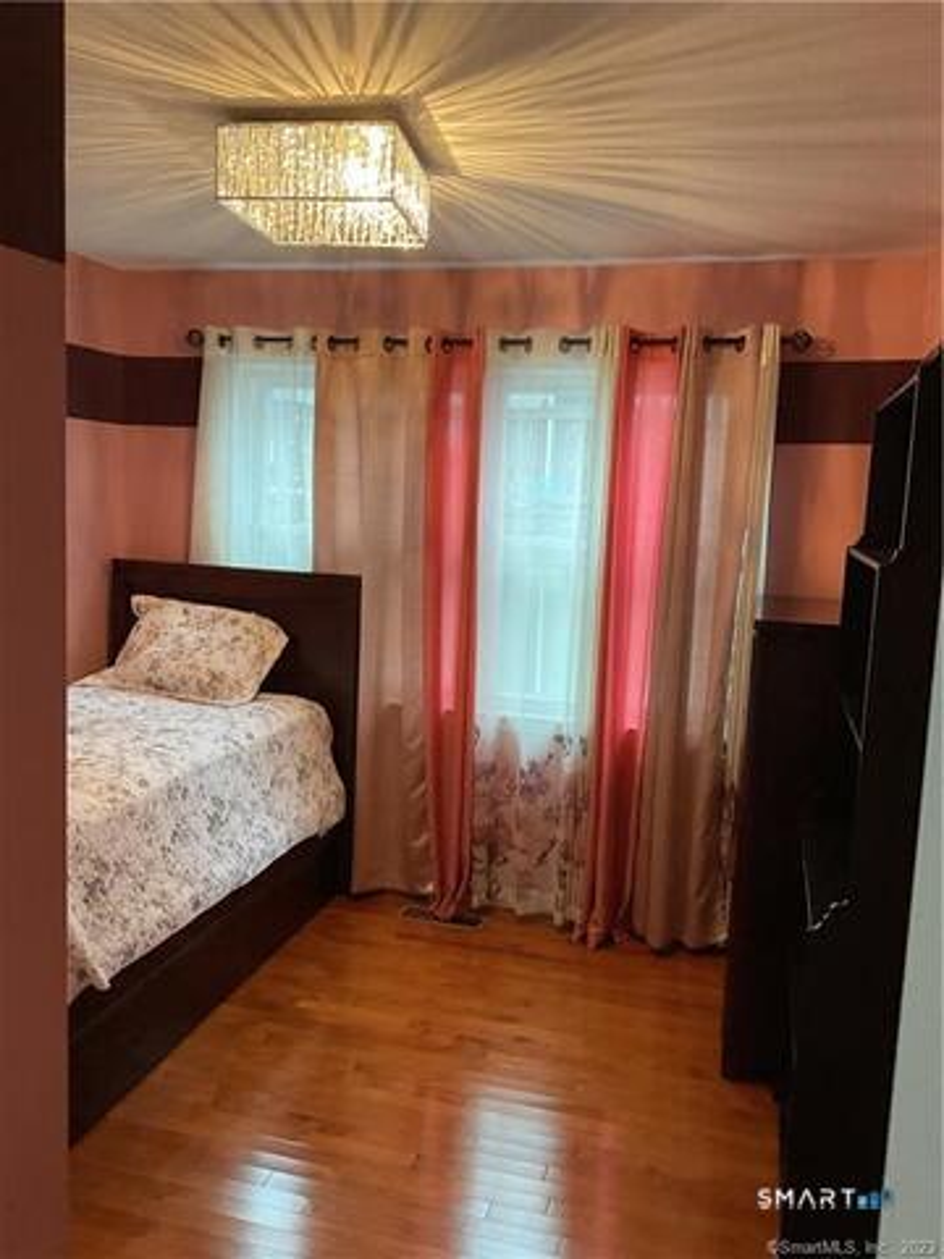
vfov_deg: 61.7
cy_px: 630
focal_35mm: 29
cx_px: 472
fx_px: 1054
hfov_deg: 48.2
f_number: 1.8
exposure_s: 1/60
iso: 160
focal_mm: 3
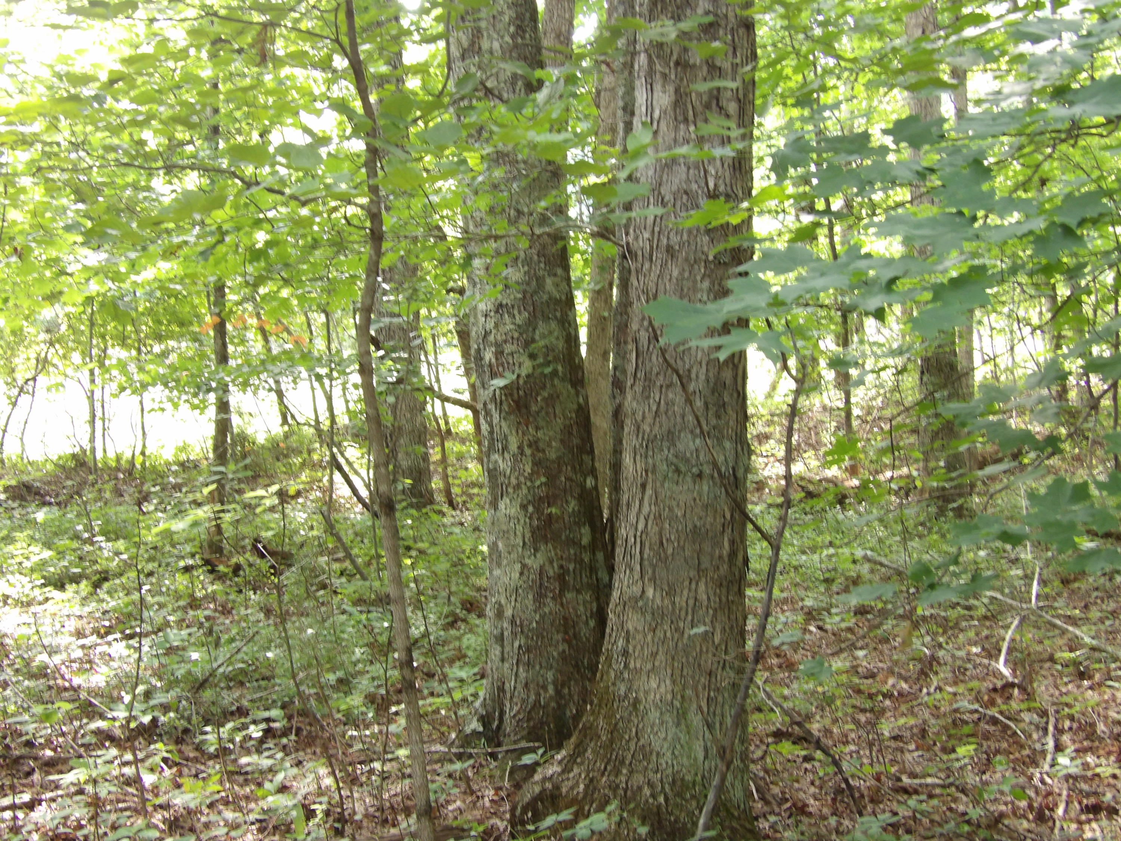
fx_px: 1716
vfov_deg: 27.5
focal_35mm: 53
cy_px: 420
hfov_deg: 36.2
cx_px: 560
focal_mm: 9.5
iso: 200
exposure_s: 1/18
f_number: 3.9
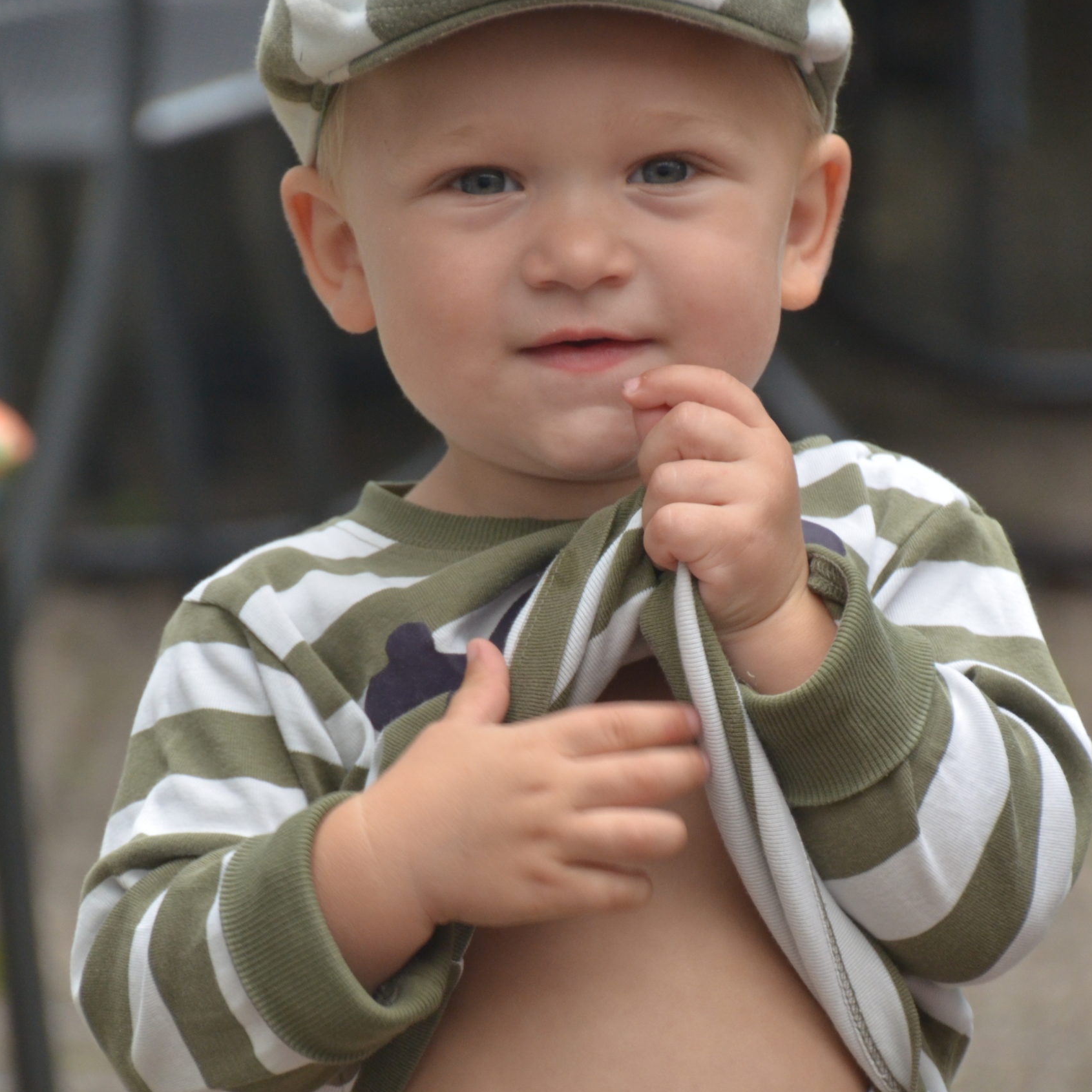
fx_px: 12729
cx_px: 546
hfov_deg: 4.9
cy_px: 649
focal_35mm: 357
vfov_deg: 4.9
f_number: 6.3
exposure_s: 1/125
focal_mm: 185
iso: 1000
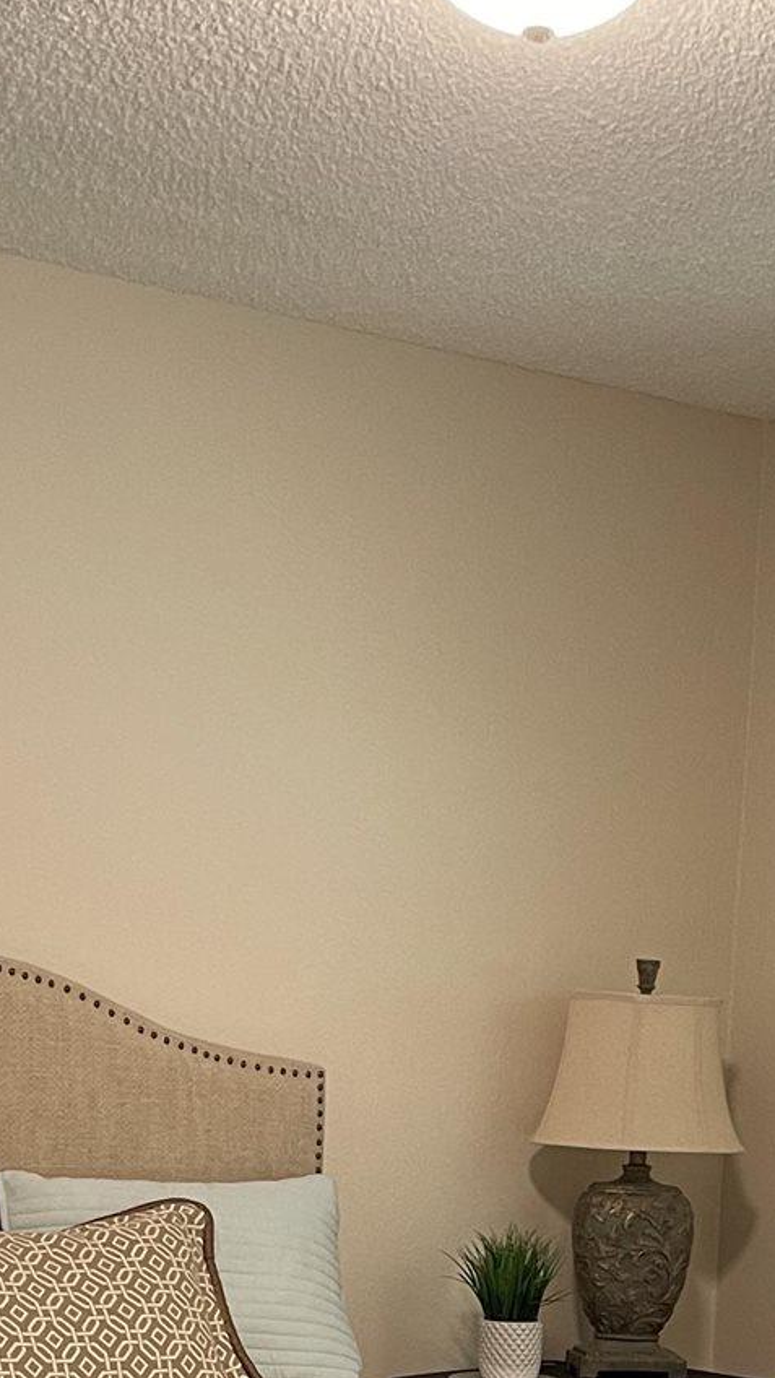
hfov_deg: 15.6
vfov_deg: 24.9
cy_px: 1651
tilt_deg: -12.1
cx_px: 535
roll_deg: -2.8
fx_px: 2813
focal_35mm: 77
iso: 125
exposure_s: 1/60
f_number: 1.6
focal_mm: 4.2
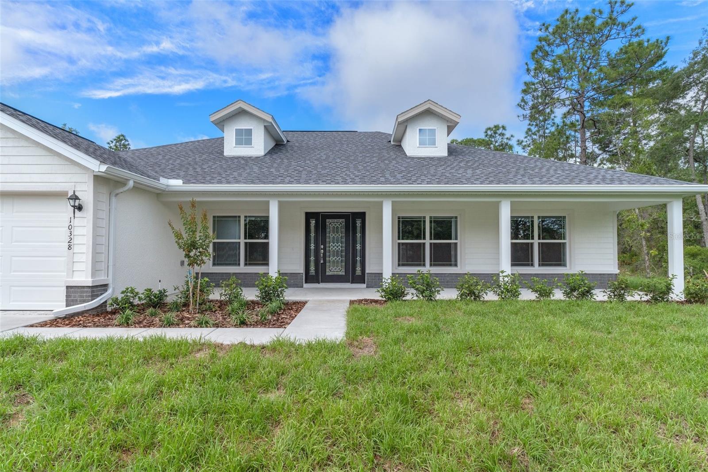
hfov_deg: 90.0
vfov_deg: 67.4
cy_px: 236
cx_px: 354
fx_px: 354
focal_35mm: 18
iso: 320
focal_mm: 12
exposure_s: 1/400
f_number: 8
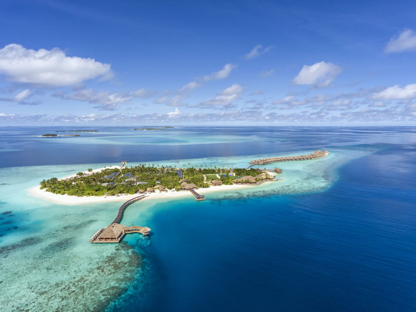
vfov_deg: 65.9
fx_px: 240
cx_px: 208
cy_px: 156
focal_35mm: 20
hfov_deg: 81.8
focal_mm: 3.61
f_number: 2.8
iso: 100
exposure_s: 1/1500
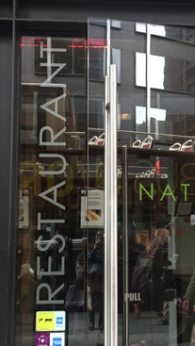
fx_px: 394
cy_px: 195
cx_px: 126
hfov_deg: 27.6
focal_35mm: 43
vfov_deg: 47.2
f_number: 2.2
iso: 125
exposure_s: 1/30
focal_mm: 4.15
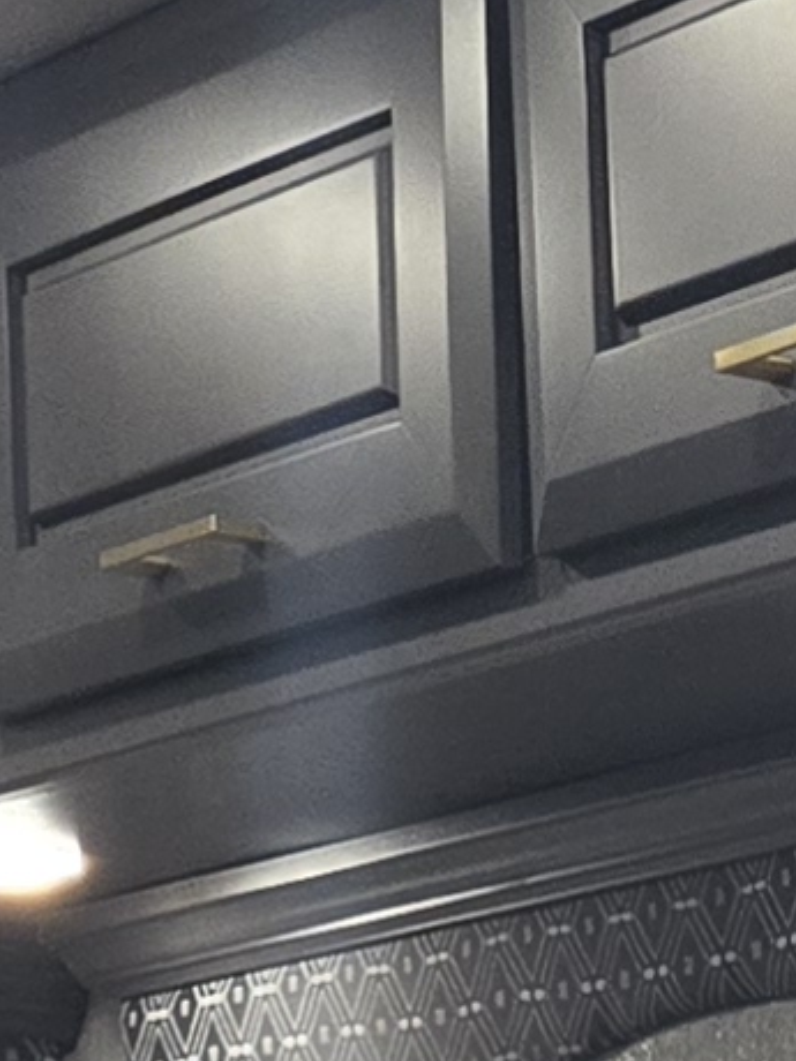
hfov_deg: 7.0
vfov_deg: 8.9
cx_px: 1917
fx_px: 6132
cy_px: 2597
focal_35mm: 200
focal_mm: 5.4
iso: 320
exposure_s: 1/120
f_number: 1.8
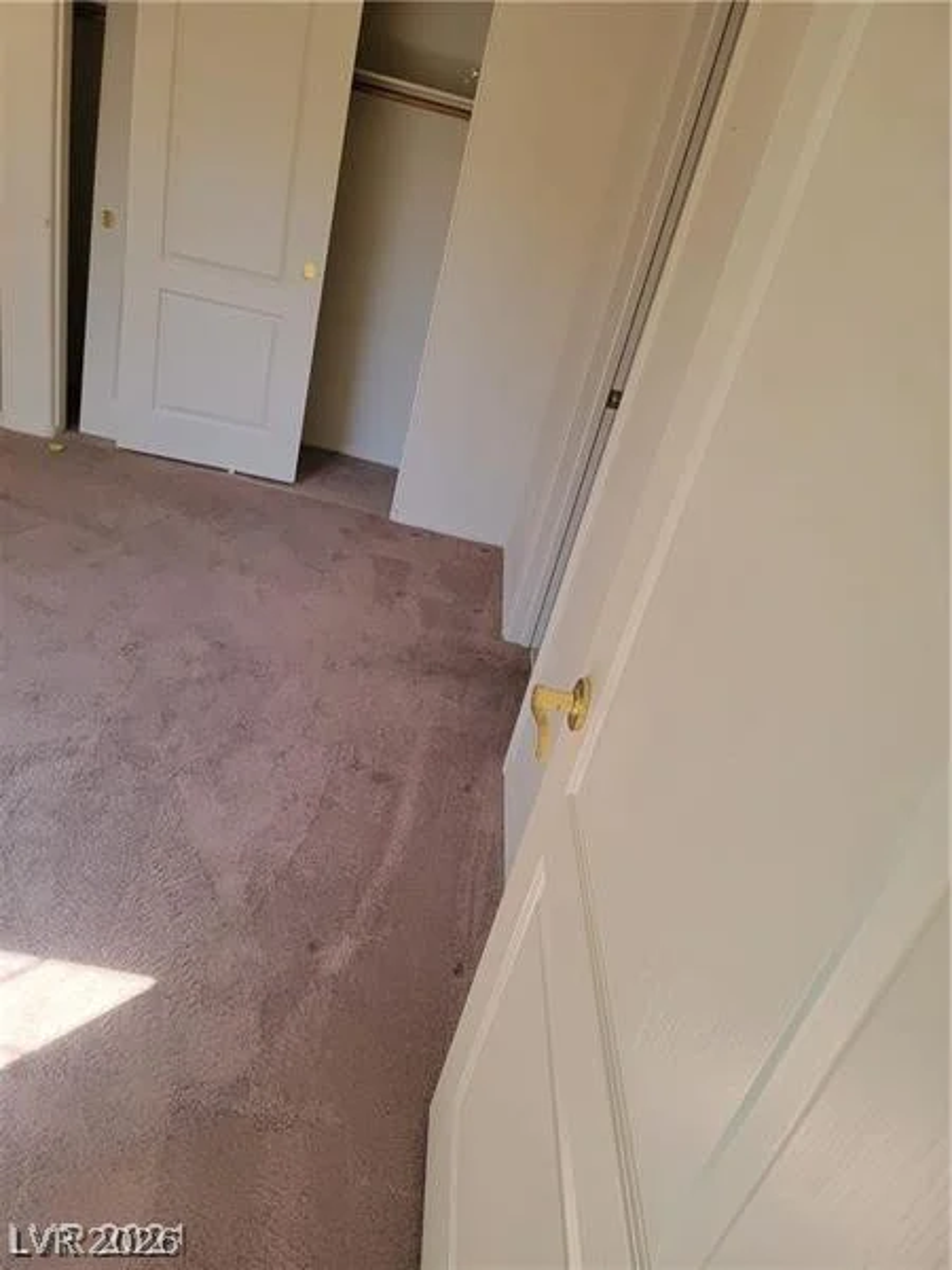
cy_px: 635
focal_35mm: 24
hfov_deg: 56.8
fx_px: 880
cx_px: 476
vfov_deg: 71.6
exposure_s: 1/119
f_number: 1.8
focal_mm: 6.7
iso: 80
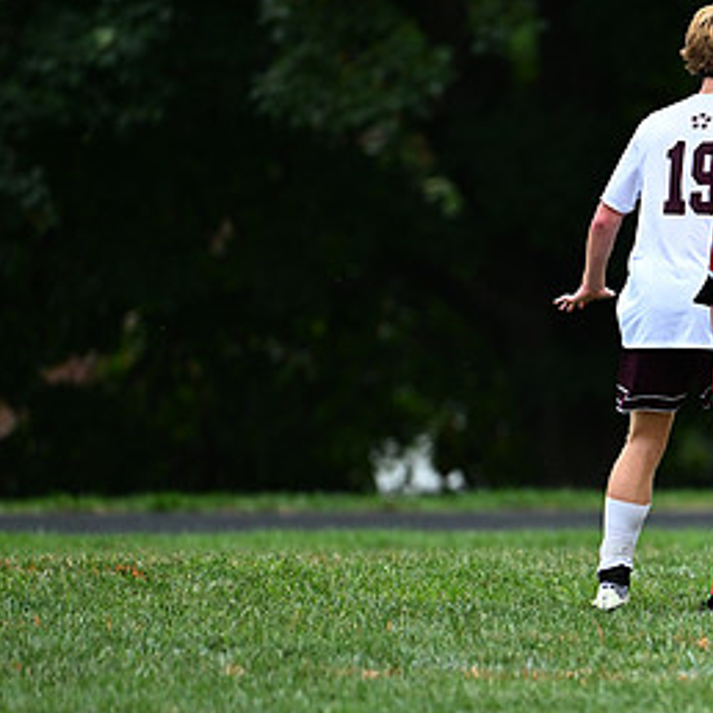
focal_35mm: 763
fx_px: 17780
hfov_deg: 2.3
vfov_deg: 2.3
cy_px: 507
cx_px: 793
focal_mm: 400
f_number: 4.5
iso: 1600
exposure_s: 1/1250
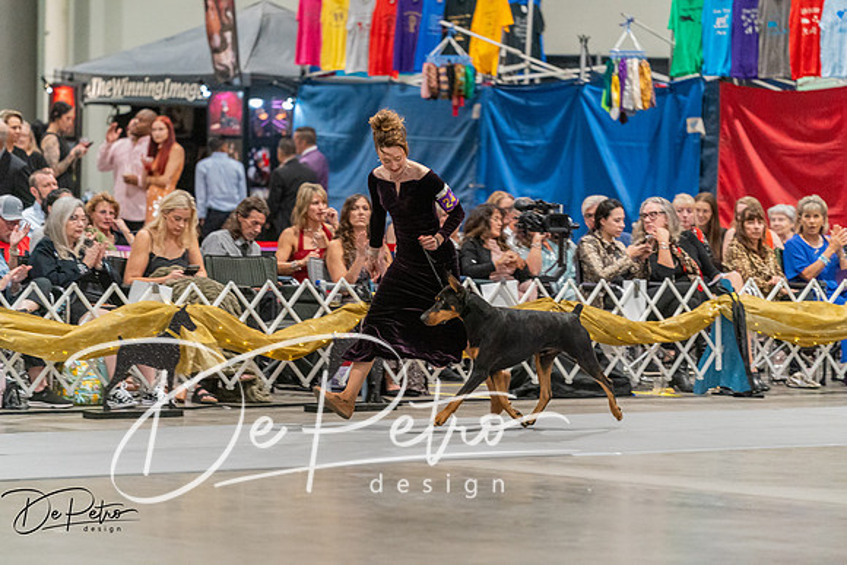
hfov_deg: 10.3
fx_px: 4706
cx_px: 424
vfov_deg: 6.9
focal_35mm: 200
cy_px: 282
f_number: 2.8
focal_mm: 200
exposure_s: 1/250
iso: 6400
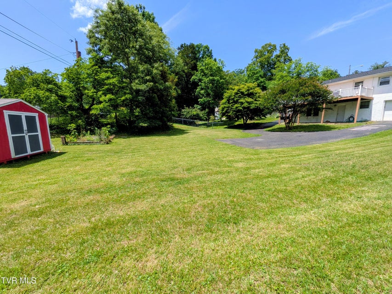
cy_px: 147
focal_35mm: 14
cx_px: 196
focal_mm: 1.85
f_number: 2.2
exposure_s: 1/1250
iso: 51
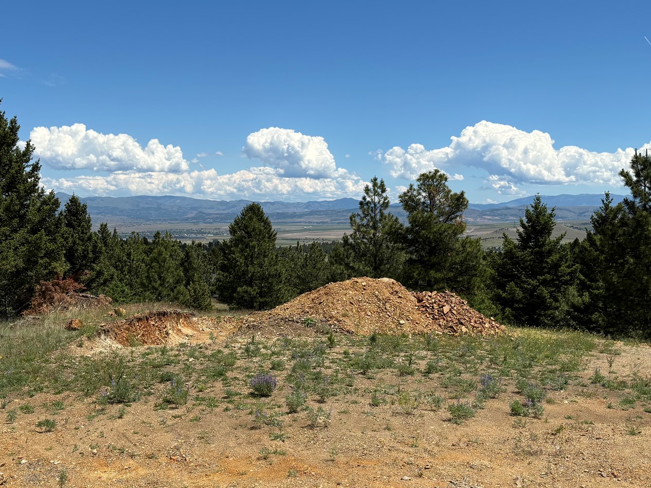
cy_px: 258
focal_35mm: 42
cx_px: 350
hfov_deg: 44.8
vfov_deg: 34.3
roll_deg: -0.6
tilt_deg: -3.6
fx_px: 790
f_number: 1.6
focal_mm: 5.96
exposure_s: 1/4630
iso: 50
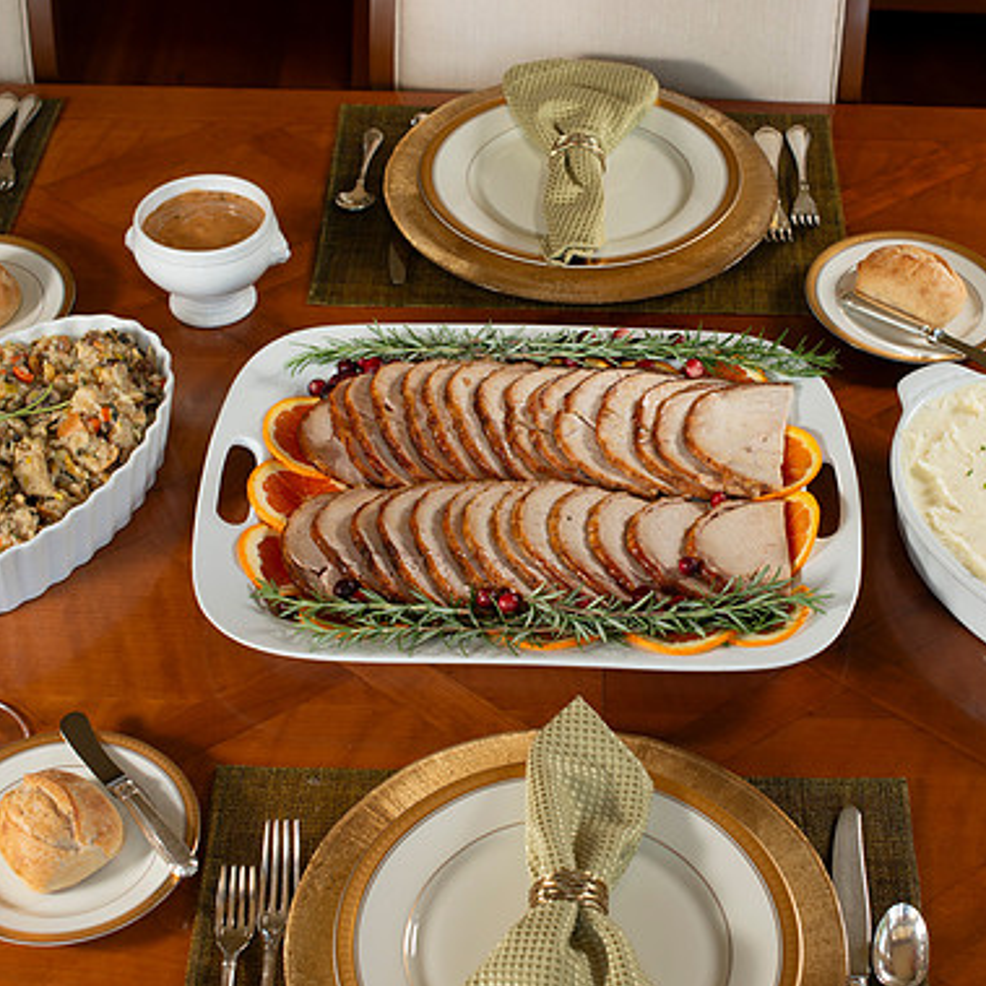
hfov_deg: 26.4
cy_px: 496
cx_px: 585
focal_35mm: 65
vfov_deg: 26.5
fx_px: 2095
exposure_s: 1/100
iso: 250
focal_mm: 50
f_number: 7.1
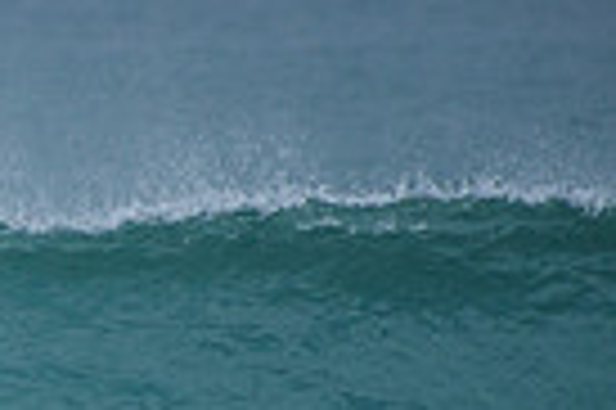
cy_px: 502
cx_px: -679
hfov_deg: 1.0
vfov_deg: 0.6
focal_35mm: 2123
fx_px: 36283
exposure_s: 1/2000
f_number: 5.6
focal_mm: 500
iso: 280
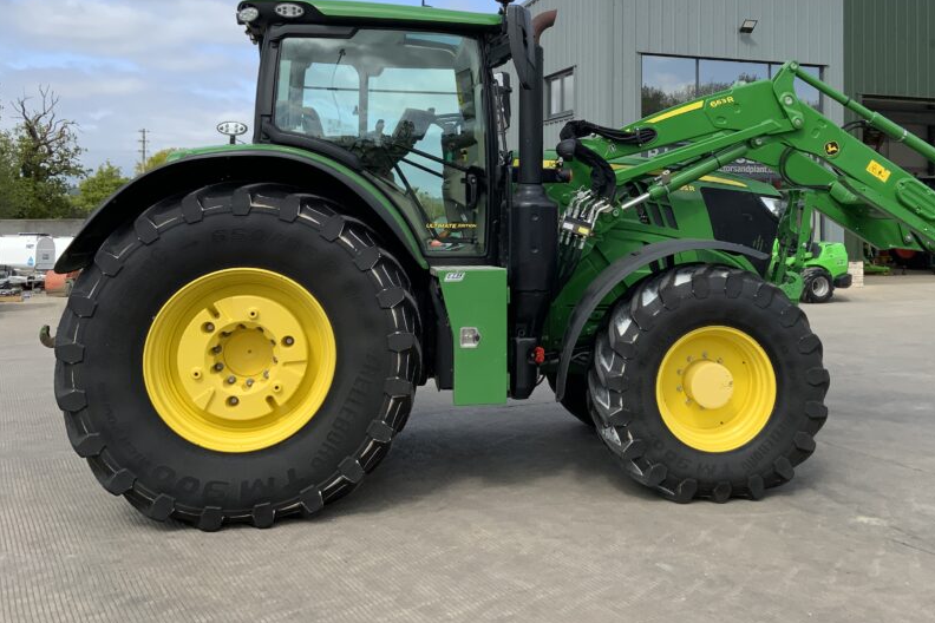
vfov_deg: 33.7
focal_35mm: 39
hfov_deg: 49.1
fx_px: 1013
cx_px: 582
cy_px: 176
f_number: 1.8
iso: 16
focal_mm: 3
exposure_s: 1/1786
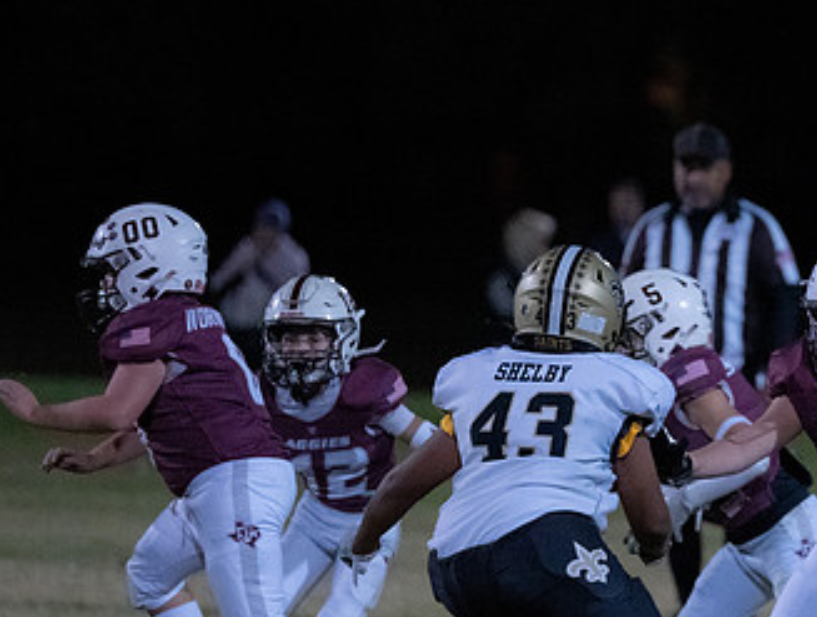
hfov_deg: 3.9
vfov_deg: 2.9
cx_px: 830
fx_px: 12021
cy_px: 302
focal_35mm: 508
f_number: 2.8
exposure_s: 1/1000
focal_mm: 200
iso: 10000
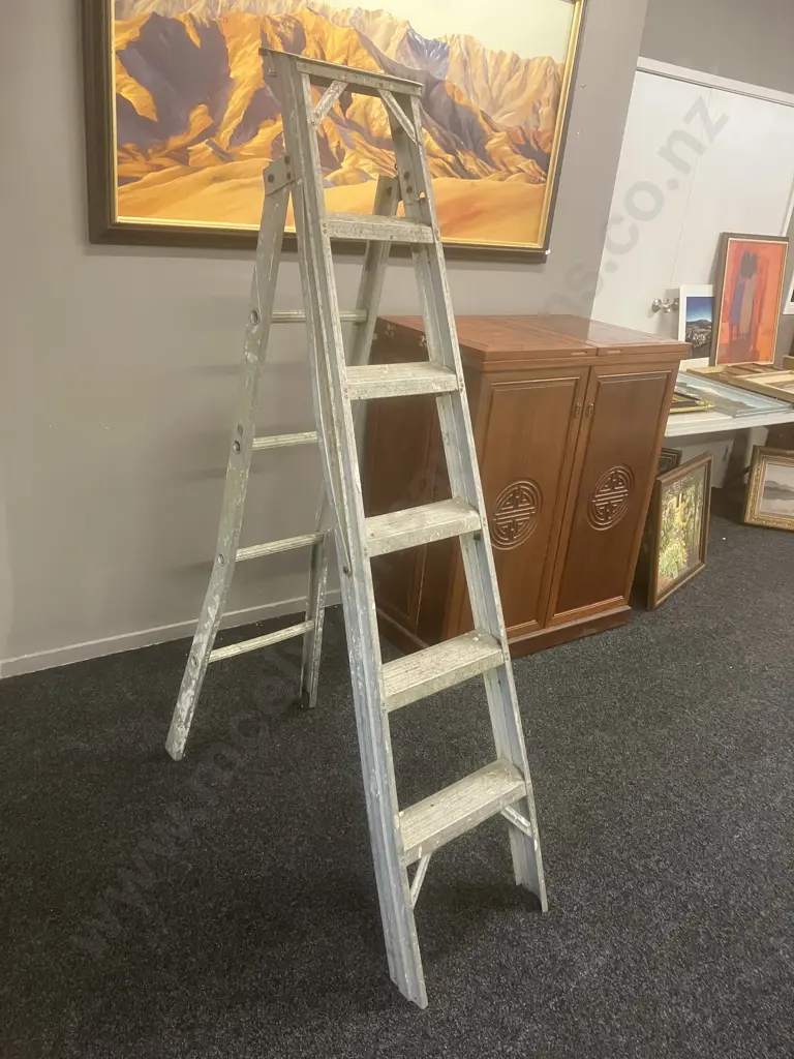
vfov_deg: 63.4
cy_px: 530
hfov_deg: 49.7
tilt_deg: -20.5
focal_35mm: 28
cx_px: 397
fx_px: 856
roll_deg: -6.3
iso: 250
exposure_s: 1/50
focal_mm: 3.99
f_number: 1.8
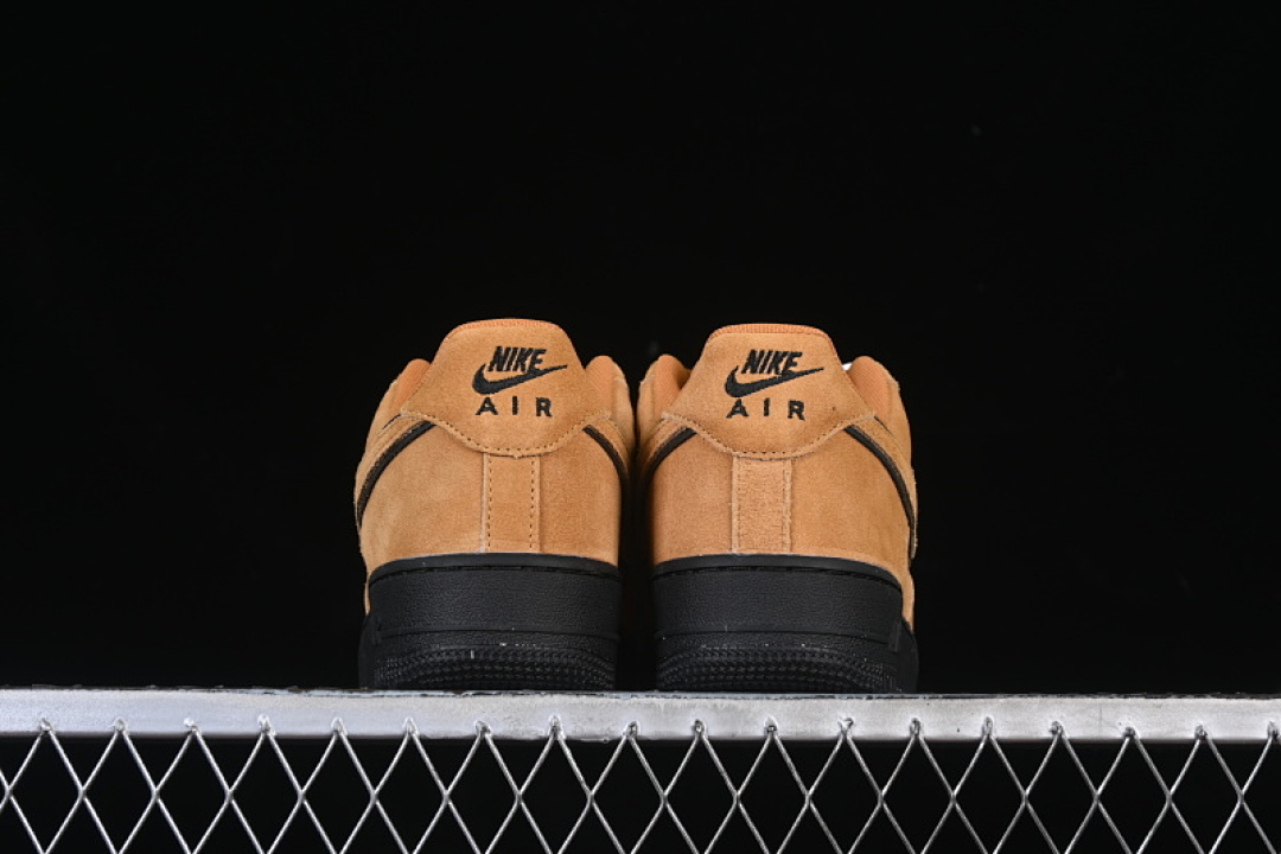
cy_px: 427
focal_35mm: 75
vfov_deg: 18.2
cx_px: 640
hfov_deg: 27.0
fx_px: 2669
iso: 160
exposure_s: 1/60
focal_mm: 50
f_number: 7.1
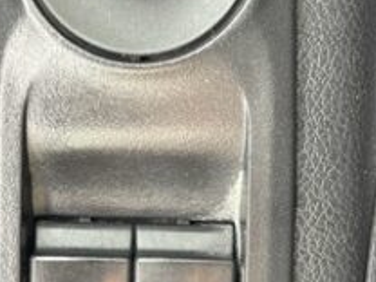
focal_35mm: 96
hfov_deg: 20.4
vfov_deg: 15.3
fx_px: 1043
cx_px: 145
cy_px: 212
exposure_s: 1/105
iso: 125
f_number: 1.6
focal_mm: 5.96
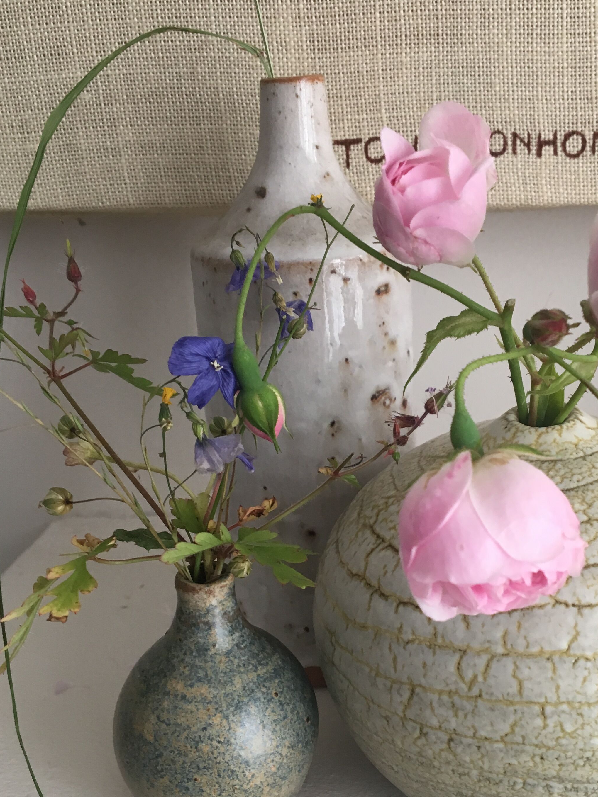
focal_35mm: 43
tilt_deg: -20.5
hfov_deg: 33.5
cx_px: 362
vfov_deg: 43.7
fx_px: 991
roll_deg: +1.4
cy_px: 464
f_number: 2.2
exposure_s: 1/33
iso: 80
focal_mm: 4.15
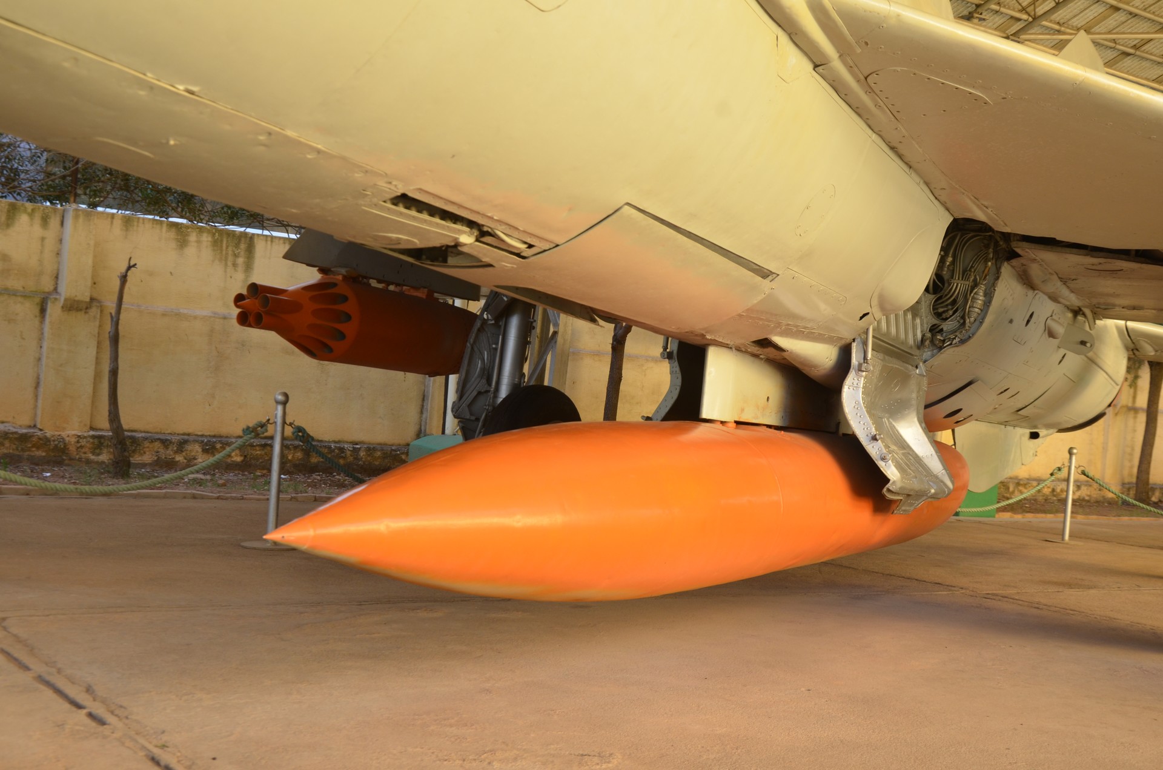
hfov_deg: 43.7
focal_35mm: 45
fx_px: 1451
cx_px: 582
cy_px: 385
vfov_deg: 29.7
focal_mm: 30
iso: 250
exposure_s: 1/30
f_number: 10
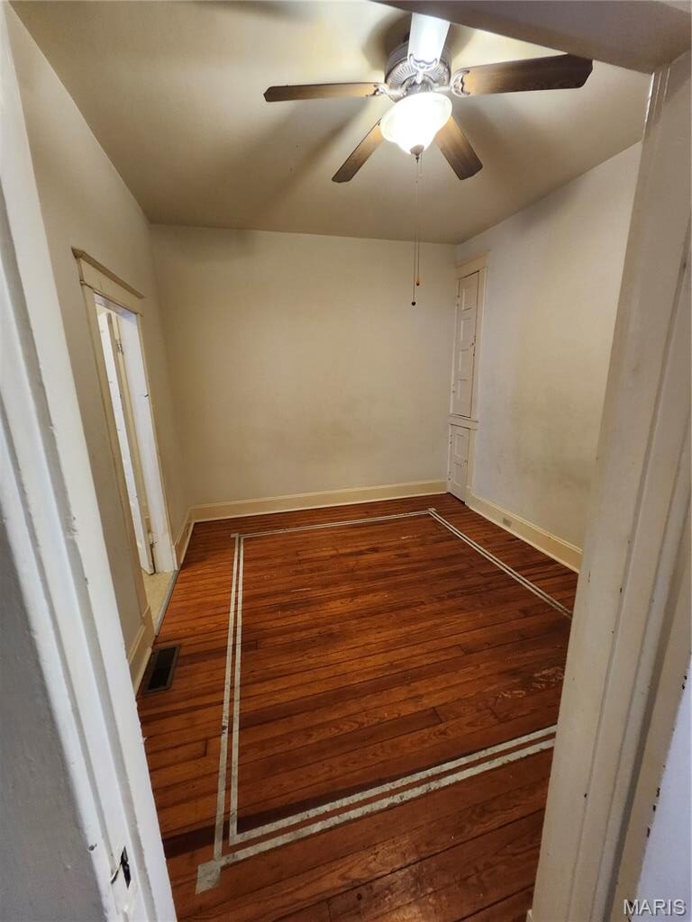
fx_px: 347
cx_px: 346
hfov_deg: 89.9
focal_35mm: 13
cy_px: 461
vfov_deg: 106.2
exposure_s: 1/30
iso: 400
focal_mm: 1.74
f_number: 2.2
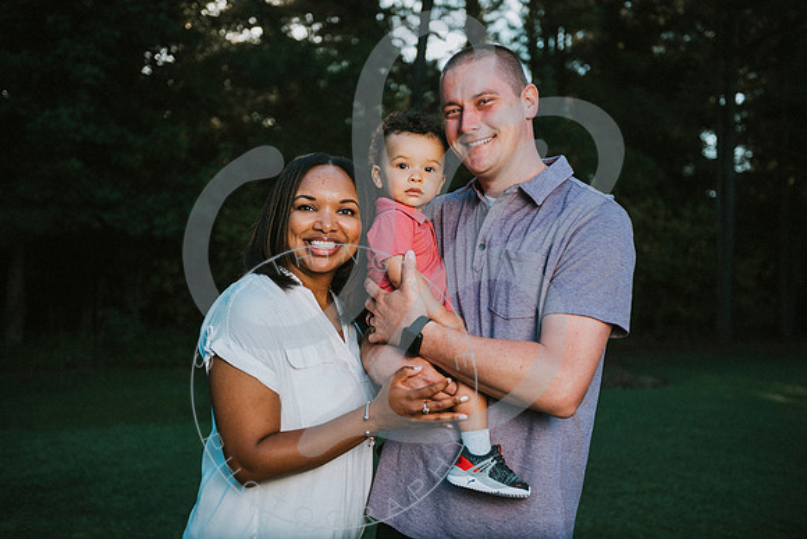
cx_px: 404
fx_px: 1076
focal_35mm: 48
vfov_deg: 28.1
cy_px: 270
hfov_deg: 41.1
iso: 100
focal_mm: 48
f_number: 2.8
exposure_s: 1/250
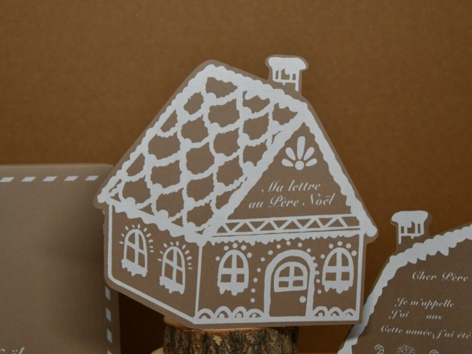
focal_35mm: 75
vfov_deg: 19.6
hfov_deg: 26.0
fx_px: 1022
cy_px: 178
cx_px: 231
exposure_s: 1/200
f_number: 7.1
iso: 800
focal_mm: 46
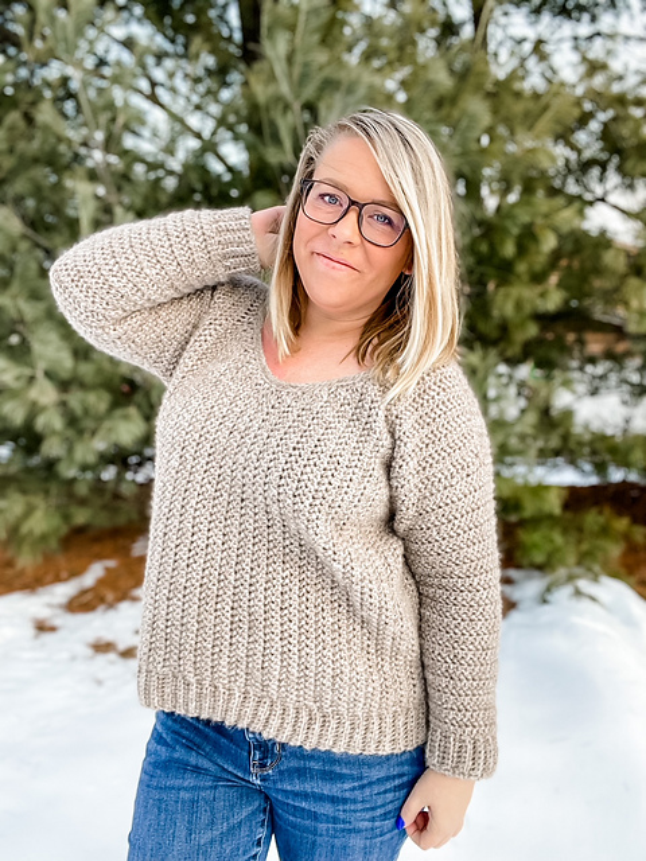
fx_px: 746
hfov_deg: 46.8
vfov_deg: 60.0
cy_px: 430
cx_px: 323
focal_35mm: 30
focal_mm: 2.71
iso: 25
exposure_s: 1/120
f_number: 2.2
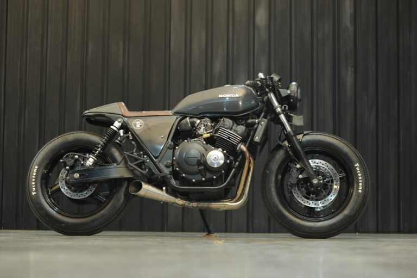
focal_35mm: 85
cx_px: 208
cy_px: 139
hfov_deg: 23.9
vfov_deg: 16.1
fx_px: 984
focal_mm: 85
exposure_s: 1/80
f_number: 3.2
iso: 2500
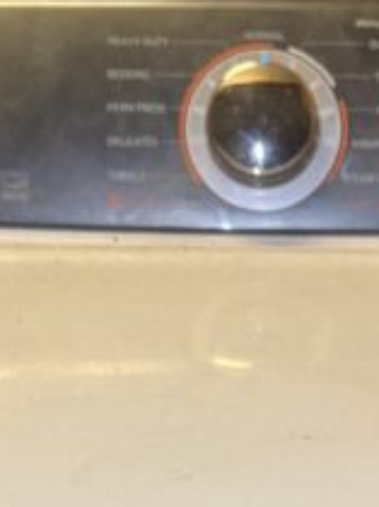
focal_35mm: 117
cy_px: 864
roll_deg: -0.3
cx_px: 258
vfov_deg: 15.0
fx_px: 1711
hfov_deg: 12.6
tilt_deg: -35.0
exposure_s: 1/109
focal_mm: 6.76
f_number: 1.78
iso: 200
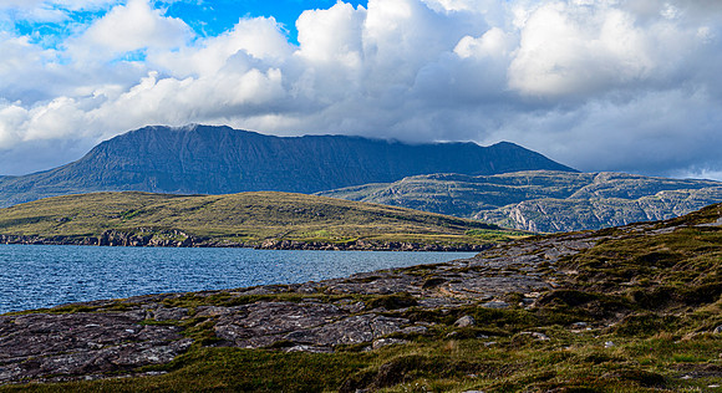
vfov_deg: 23.0
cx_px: 361
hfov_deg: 41.1
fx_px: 963
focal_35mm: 51
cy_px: 152
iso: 100
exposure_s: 1/100
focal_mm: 48
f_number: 8
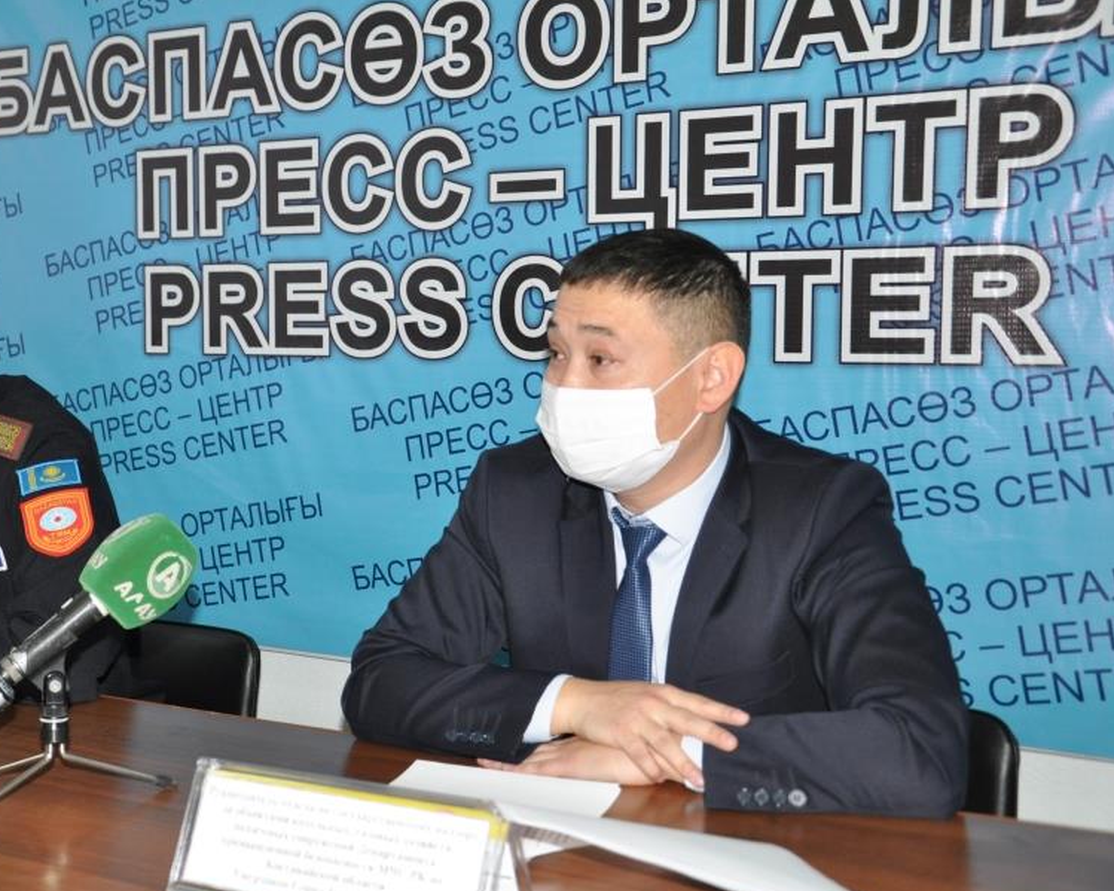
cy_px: 455
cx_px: 358
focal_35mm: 50
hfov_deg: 36.9
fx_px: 1648
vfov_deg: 30.2
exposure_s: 1/60
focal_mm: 26
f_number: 4
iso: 800
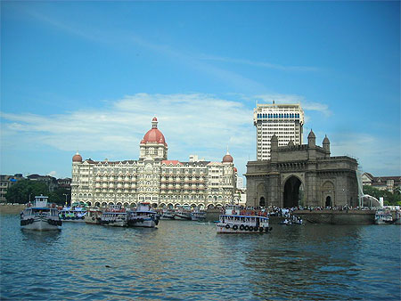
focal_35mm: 38
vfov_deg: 37.8
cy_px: 150
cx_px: 200
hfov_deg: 49.0
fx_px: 440
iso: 50
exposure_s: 1/210
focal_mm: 6.3
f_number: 6.4
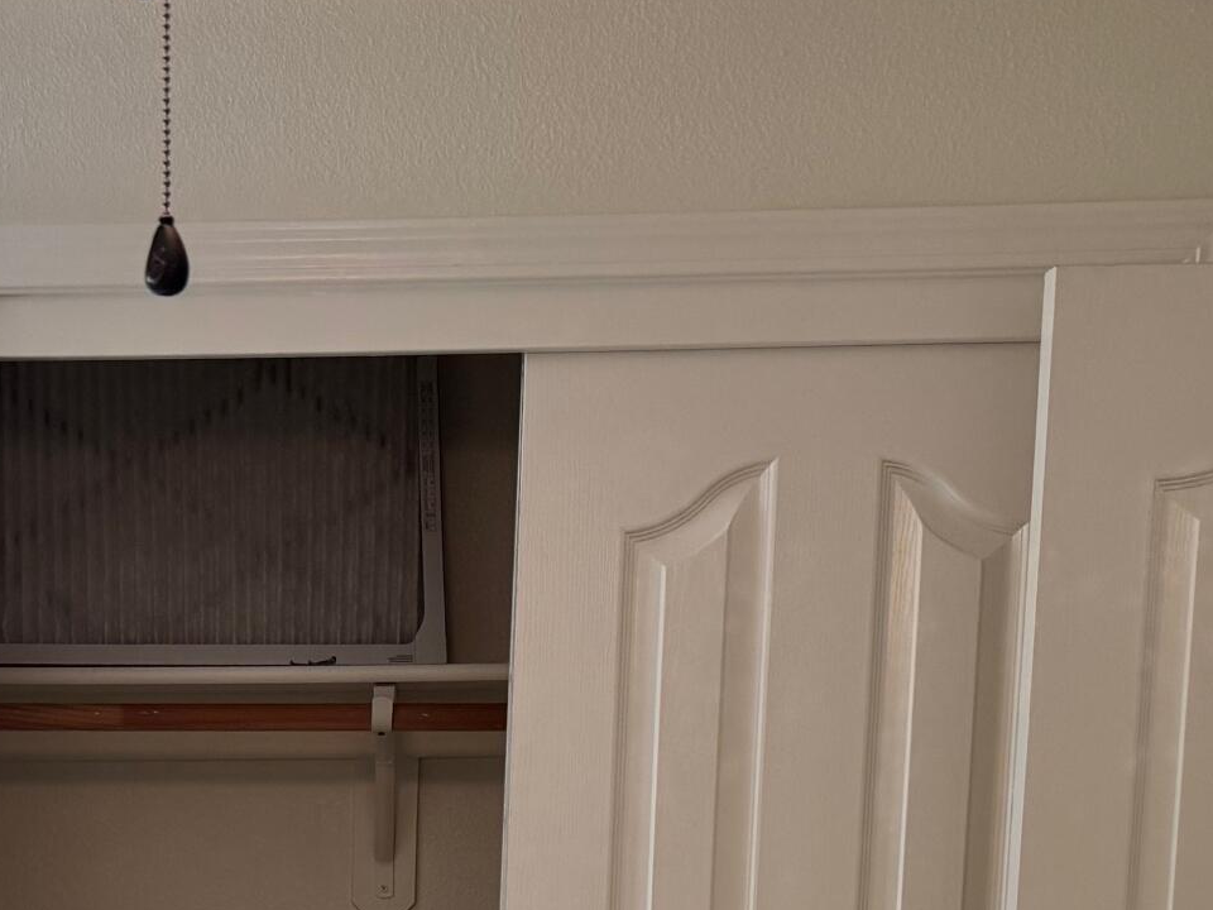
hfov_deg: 25.3
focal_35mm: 75
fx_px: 2628
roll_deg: +0.0
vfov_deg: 17.7
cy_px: 1346
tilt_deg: -10.4
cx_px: 139
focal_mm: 6.76
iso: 100
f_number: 1.78
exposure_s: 1/129
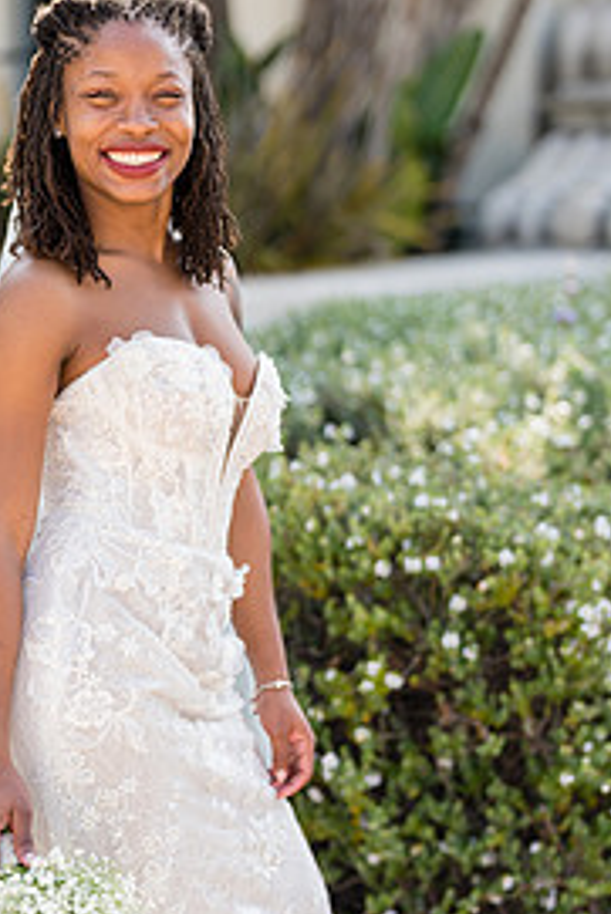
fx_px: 2110
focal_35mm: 83
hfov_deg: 16.4
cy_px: 509
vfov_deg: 24.4
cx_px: 118
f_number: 1.6
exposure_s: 1/1600
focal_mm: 50
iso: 125
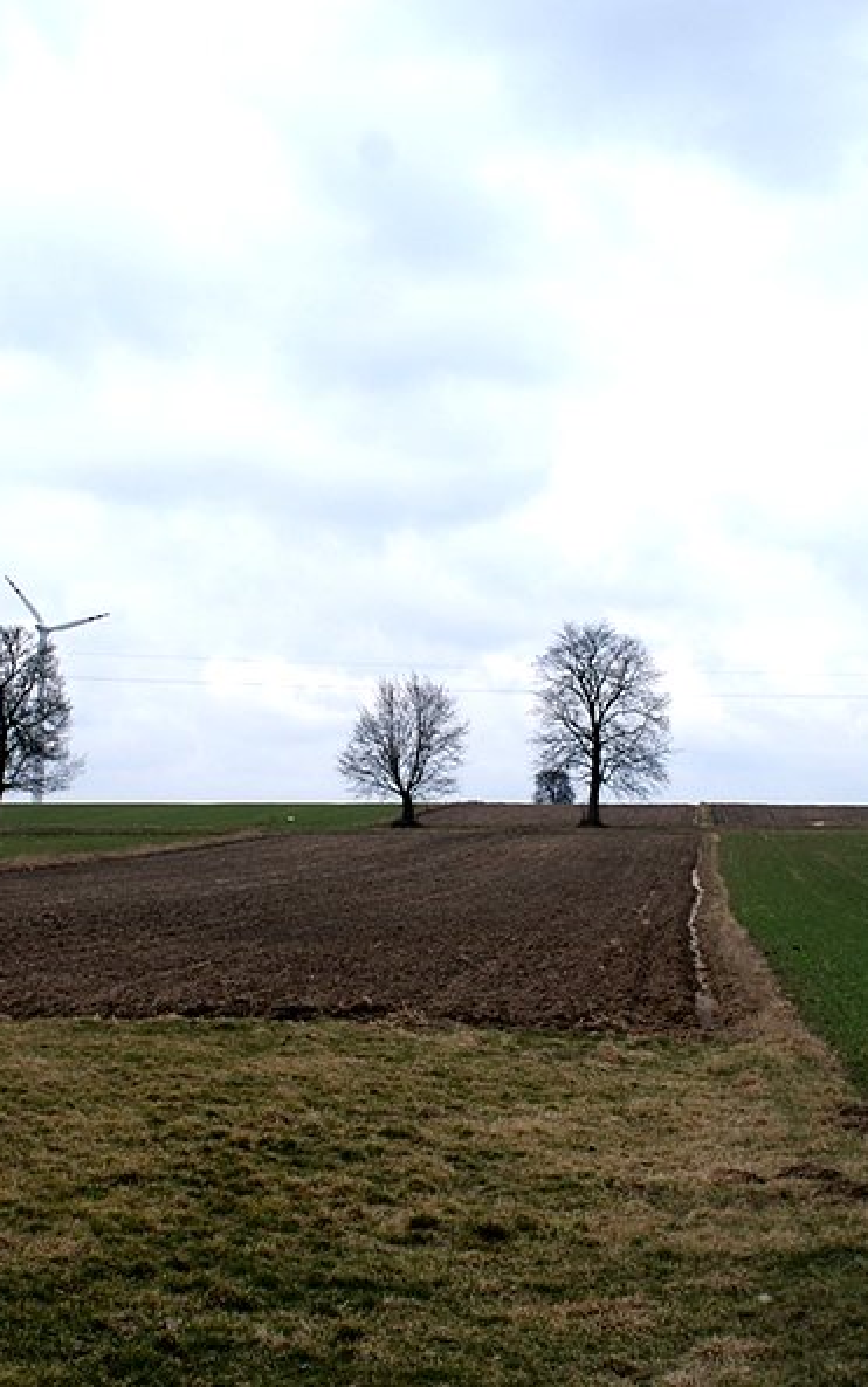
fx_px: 2458
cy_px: 685
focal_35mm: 65
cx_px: 379
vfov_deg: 31.5
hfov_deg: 20.0
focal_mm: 28
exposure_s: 1/160
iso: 100
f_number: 8
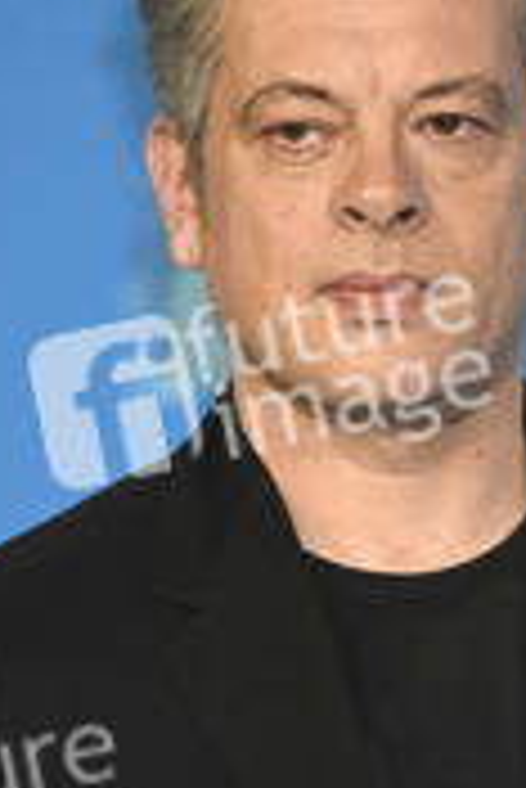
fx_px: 9974
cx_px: 391
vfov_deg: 4.5
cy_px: 608
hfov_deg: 3.0
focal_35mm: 456
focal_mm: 200
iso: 640
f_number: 3.5
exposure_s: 1/400
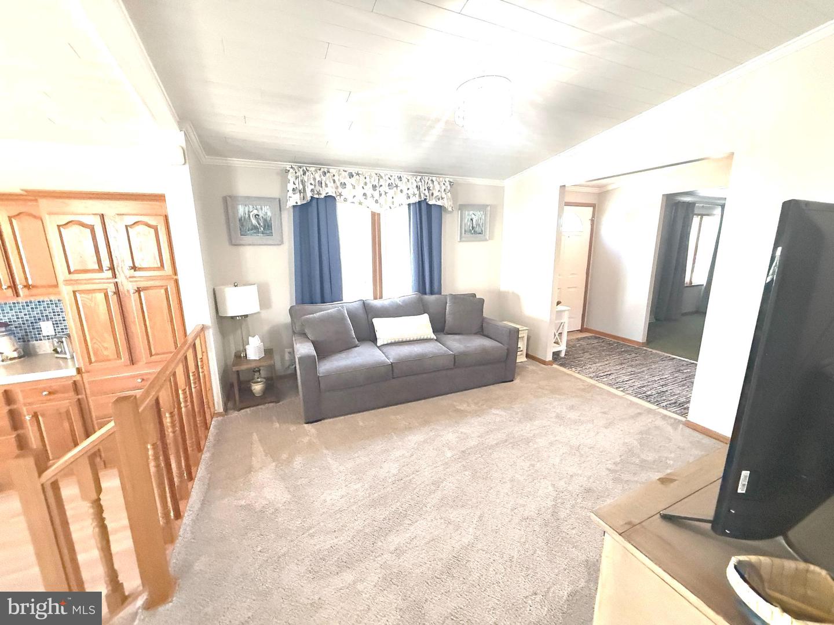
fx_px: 337
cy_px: 312
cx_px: 417
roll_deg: +2.5
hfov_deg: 102.1
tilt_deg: -10.5
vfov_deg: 85.7
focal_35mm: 14
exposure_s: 1/120
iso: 640
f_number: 2.2
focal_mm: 2.22
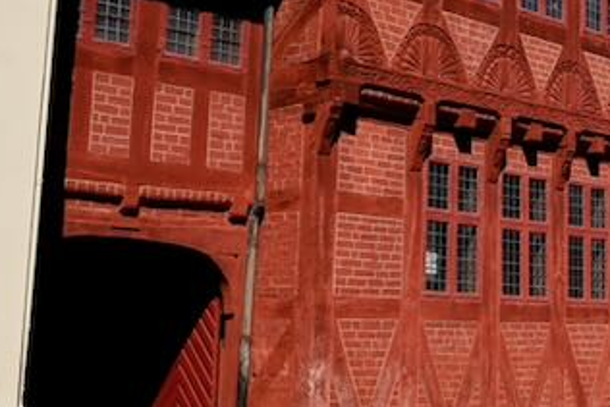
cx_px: 593
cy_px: 115
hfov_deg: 26.4
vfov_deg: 18.6
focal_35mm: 73
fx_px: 1237
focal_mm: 24
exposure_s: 1/320
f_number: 9
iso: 100
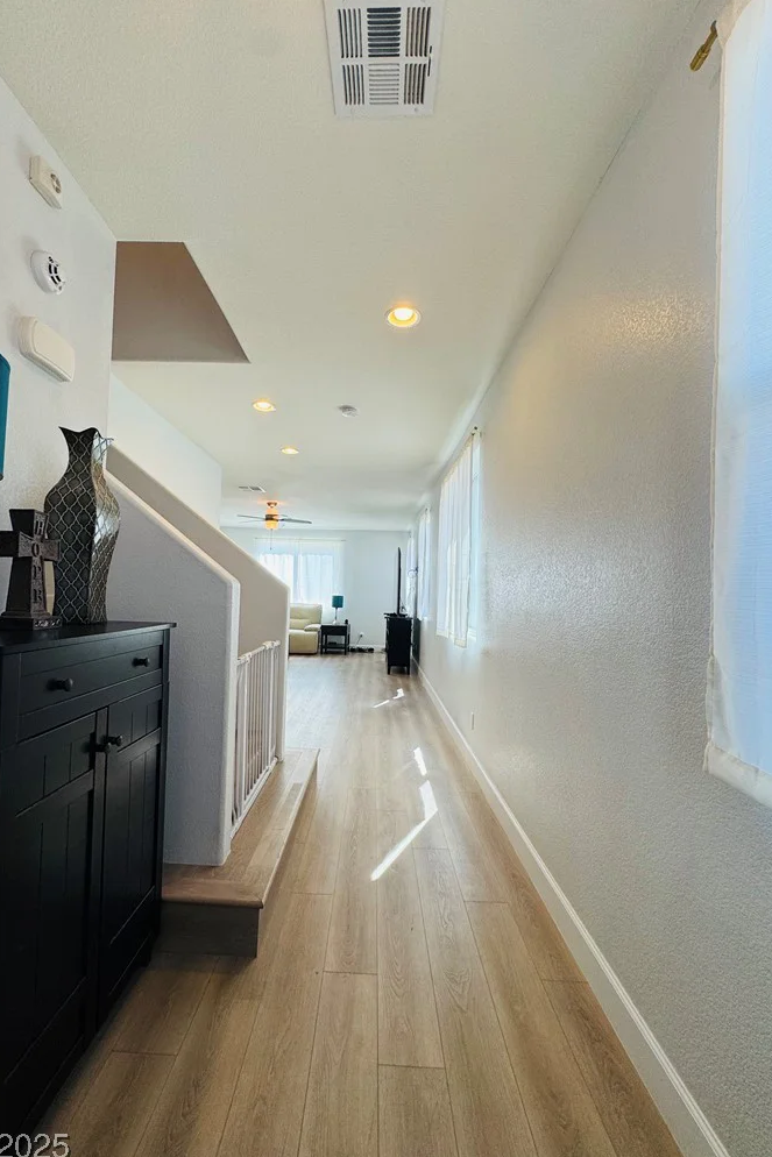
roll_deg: -0.8
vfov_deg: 100.4
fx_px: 482
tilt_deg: +2.6
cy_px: 584
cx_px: 360
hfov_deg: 77.2
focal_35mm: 15
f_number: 2.2
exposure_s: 1/120
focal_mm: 2.22
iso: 80
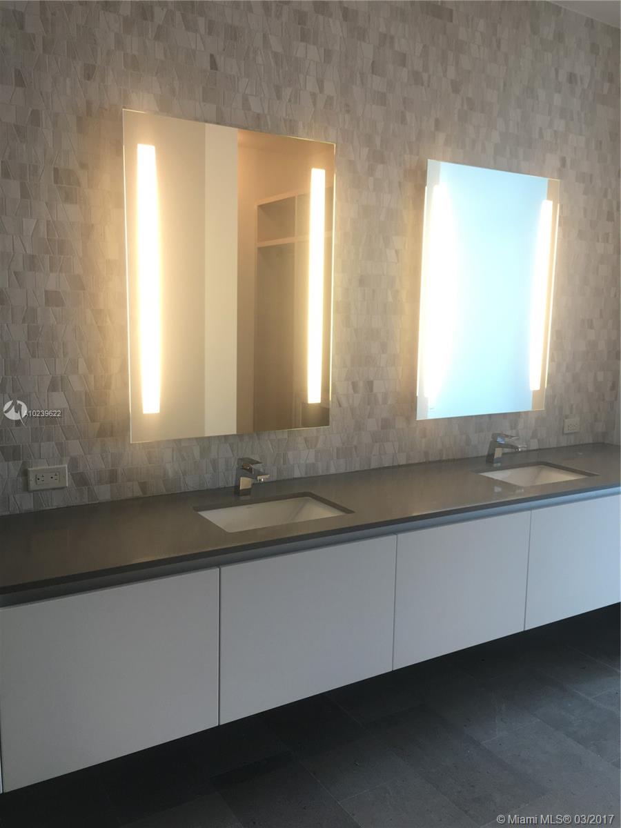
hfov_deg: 48.2
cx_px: 310
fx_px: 694
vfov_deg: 61.7
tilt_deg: -7.5
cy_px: 414
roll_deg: -0.9
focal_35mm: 29
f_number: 2.2
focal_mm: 4.15
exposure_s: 1/30
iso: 40
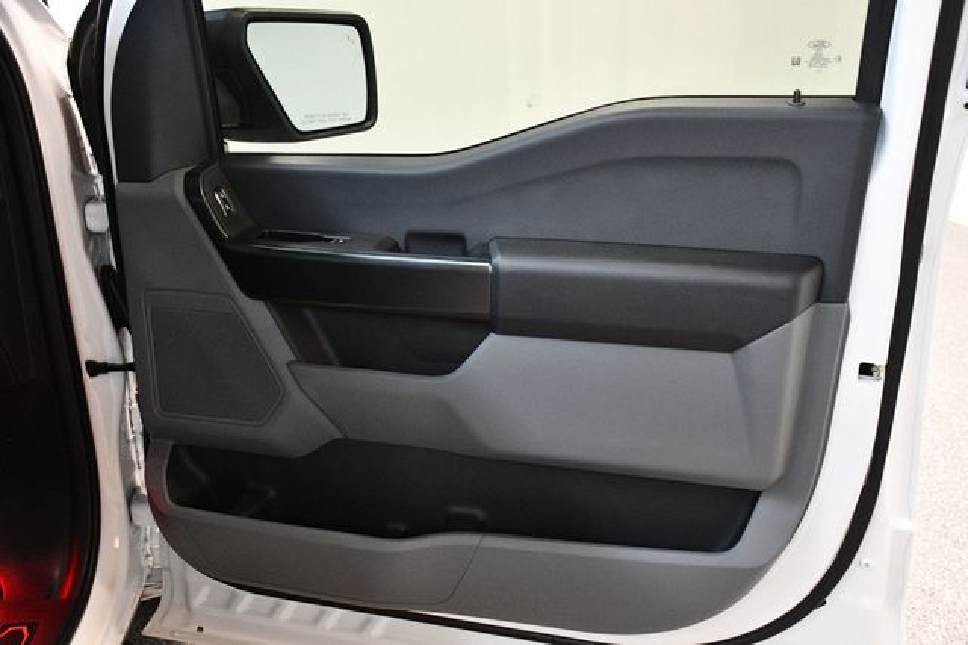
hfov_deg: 49.6
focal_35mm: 39
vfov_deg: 34.2
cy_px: 322
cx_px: 484
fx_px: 1048
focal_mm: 26
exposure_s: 1/60
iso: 3200
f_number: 3.8
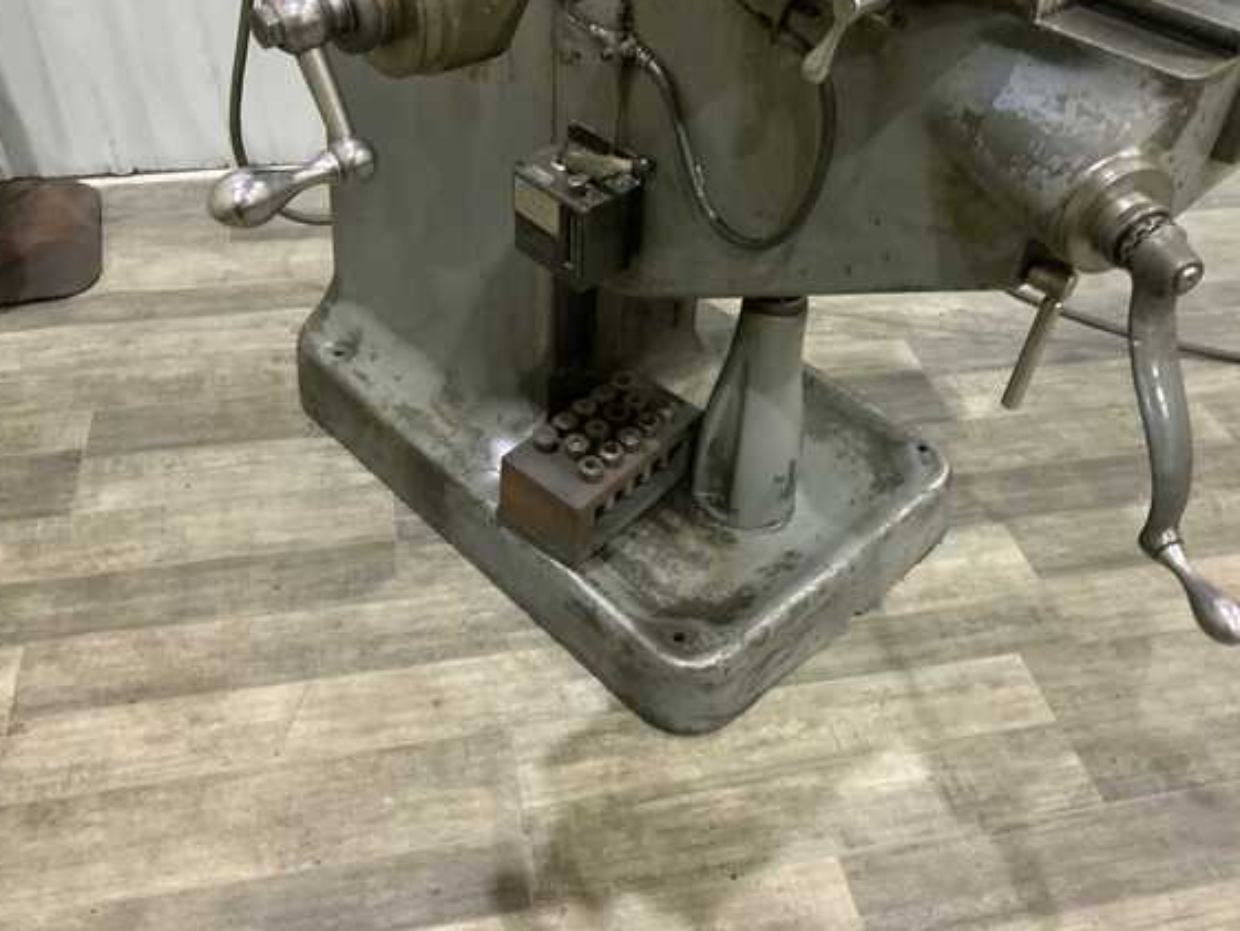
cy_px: 475
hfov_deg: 58.3
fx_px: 1111
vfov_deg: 45.5
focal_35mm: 31
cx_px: 630
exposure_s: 1/60
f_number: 1.8
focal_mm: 3
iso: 250
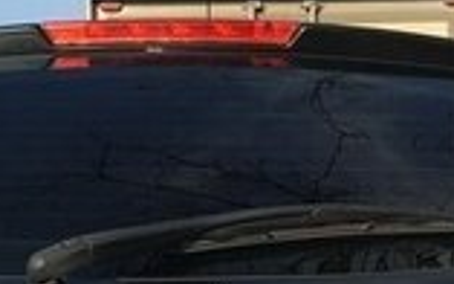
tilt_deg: -7.1
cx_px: 237
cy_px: 598
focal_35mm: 129
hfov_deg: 16.2
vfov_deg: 9.4
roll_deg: +1.2
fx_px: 1596
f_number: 2.2
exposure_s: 1/1099
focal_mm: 4.15
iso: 25
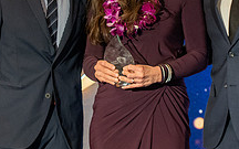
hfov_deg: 6.8
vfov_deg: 4.3
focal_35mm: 308
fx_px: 2006
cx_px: 154
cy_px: -15
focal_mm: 110
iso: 3200
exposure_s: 1/160
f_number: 2.8
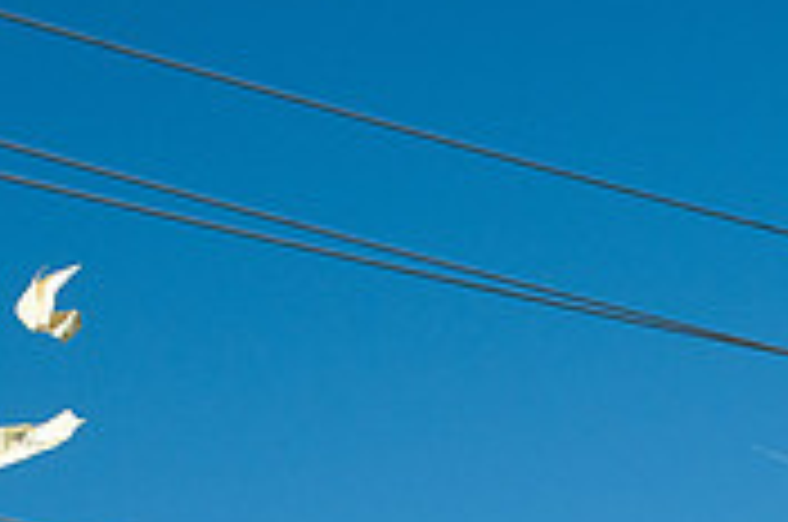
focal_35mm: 129
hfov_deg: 15.9
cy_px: 695
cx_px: 509
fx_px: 2818
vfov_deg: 10.3
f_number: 5
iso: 250
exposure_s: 1/1600
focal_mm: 26
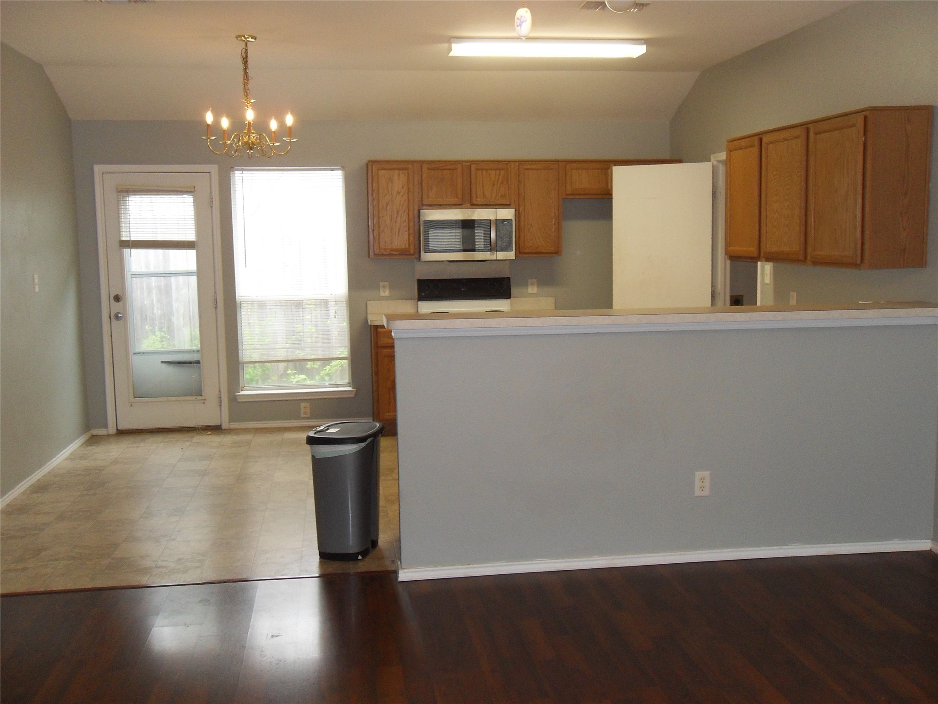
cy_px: 352
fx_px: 948
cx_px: 469
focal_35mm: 35
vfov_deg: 40.7
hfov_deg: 52.6
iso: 200
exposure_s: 1/45
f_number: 3.5
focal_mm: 6.3
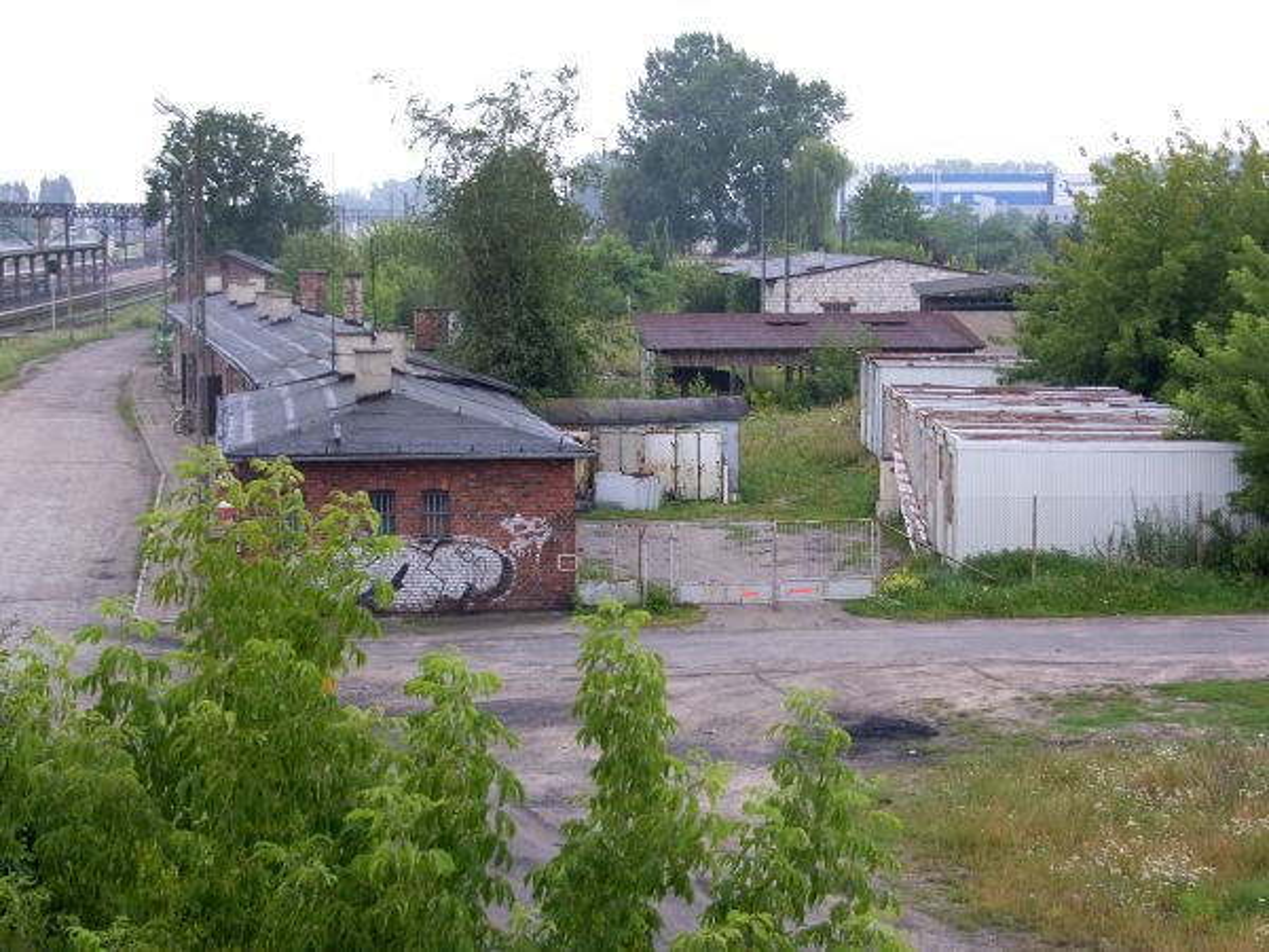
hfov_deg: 26.0
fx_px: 2749
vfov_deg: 19.6
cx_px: 634
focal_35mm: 75
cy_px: 476
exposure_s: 1/80
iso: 50
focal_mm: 19.4
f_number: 3.2
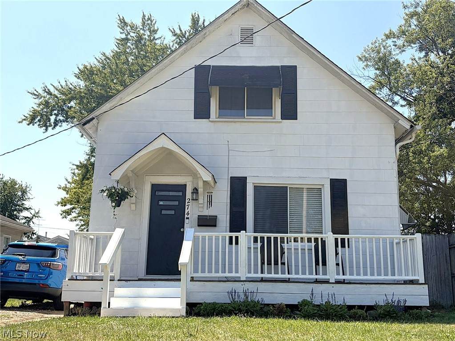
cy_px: 170
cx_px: 228
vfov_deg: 37.7
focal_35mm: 38
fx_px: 499
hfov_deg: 49.0
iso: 50
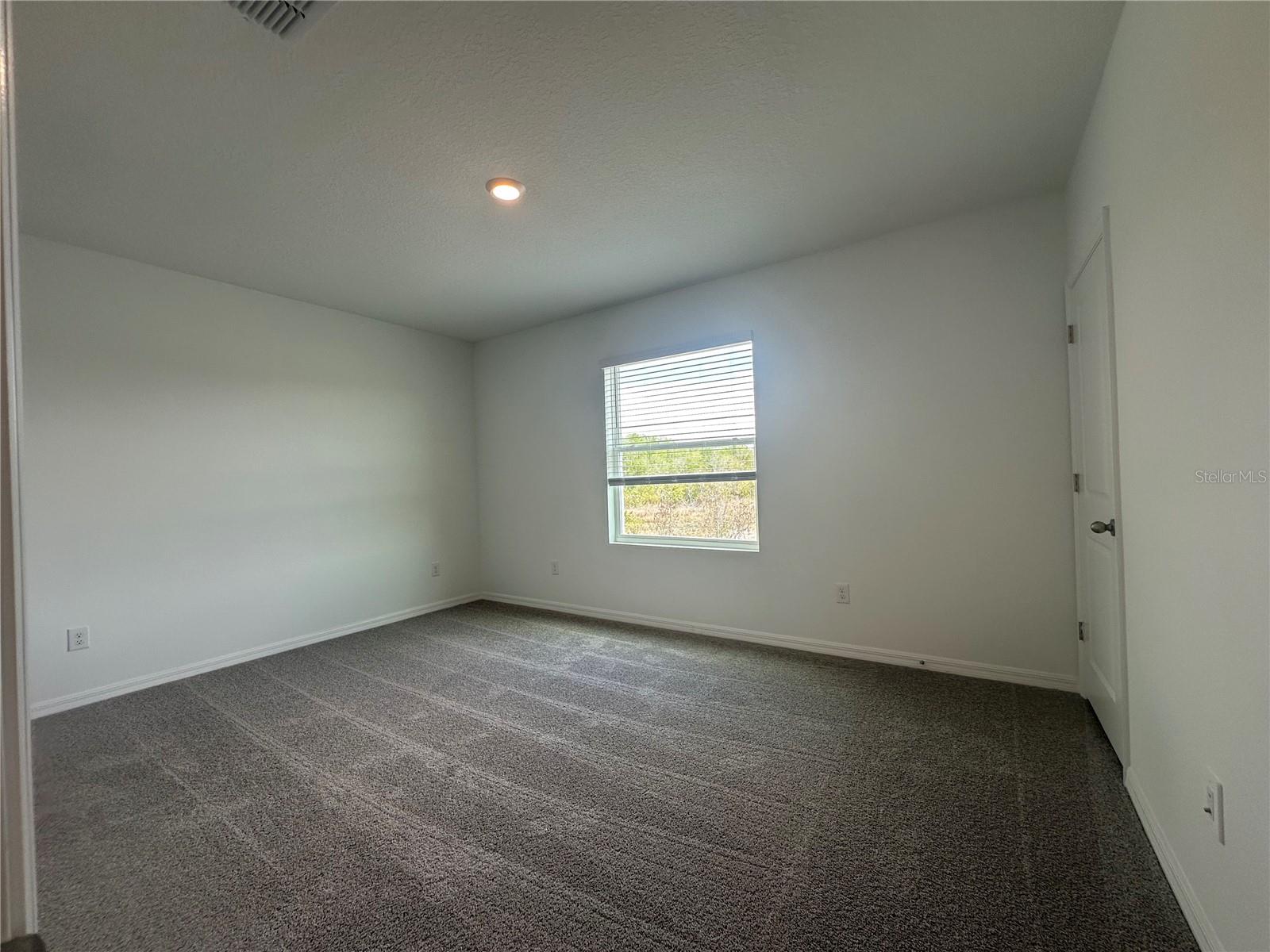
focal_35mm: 14
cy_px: 476
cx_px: 635
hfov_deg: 102.1
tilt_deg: +0.1
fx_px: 514
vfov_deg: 85.7
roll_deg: +1.5
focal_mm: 2.22
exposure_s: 1/120
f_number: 2.2
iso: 50
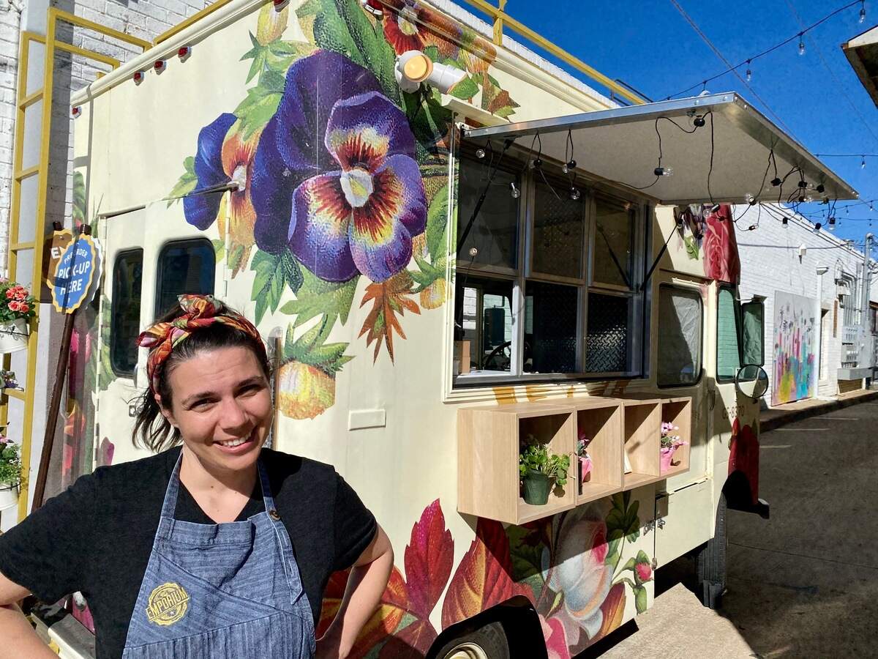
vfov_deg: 53.1
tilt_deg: -1.0
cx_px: 439
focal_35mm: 26
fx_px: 659
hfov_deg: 67.3
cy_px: 330
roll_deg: -2.2
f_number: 1.8
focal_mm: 4.25
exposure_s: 1/8197
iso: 32
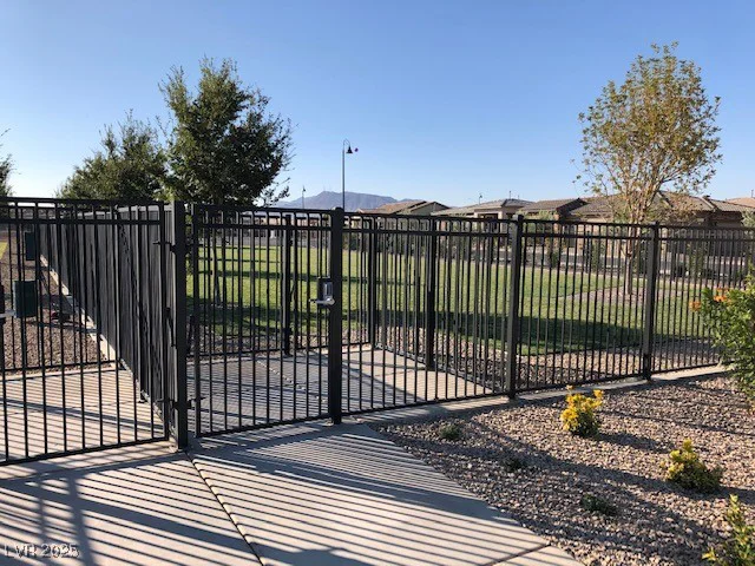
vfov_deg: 49.7
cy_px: 283
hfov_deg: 63.4
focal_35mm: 28
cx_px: 378
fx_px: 611
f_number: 1.8
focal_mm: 3.99
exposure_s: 1/1567
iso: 20
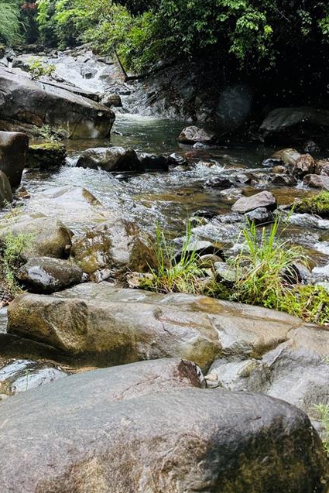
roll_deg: +0.1
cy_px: 88
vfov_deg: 40.0
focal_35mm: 47
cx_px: 33
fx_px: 644
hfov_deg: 27.6
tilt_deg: -1.3
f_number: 1.78
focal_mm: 6.76
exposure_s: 1/1410
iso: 100
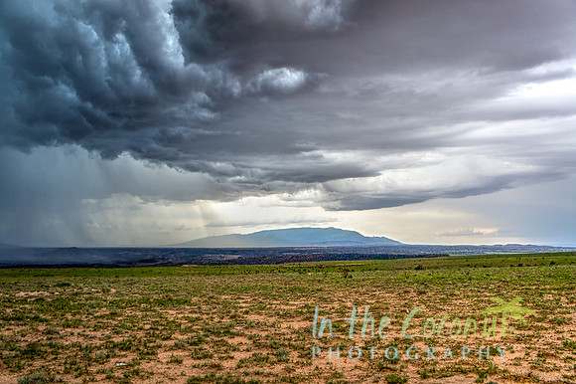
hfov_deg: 53.2
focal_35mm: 36
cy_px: 192
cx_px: 288
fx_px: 576
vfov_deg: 36.8
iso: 200
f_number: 6.3
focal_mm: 24
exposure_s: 1/125
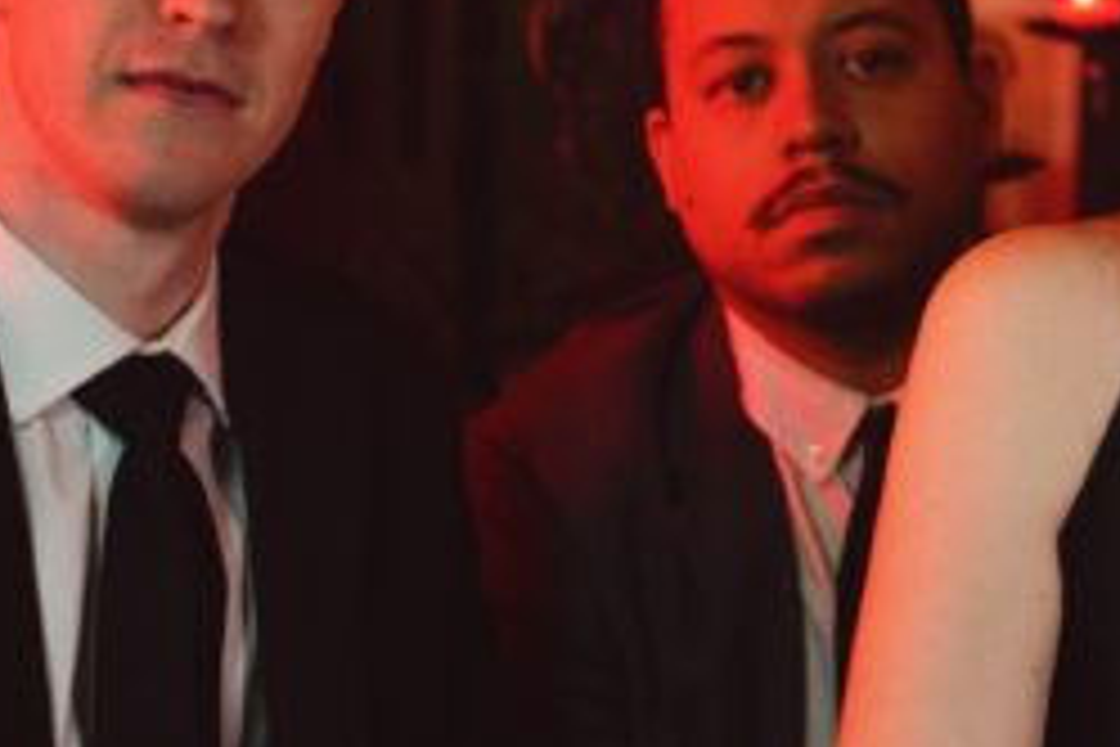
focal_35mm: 144
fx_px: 4480
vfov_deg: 9.4
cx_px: 1453
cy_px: -178
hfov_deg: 13.7
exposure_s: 1/125
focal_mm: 35
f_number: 1.8
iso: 1000
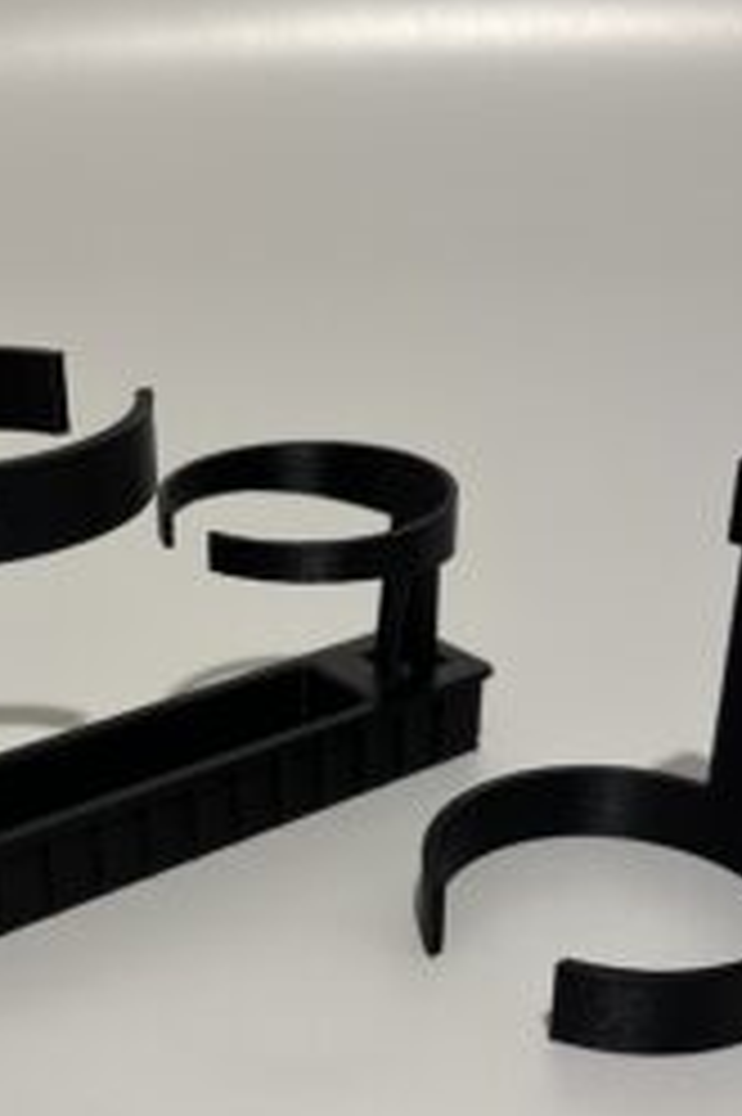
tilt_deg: -26.6
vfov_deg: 41.4
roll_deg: -0.4
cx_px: 261
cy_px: 736
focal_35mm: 47
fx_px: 1455
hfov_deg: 28.5
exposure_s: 1/121
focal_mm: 6.86
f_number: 1.78
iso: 200
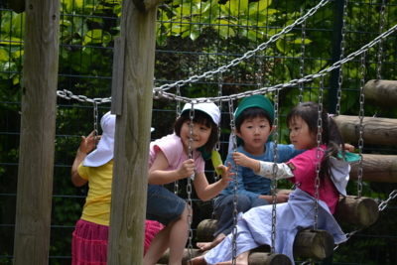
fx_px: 3309
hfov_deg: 6.9
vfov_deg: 4.6
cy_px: 132
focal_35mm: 300
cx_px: 198
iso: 220
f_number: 5.6
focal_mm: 200
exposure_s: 1/500
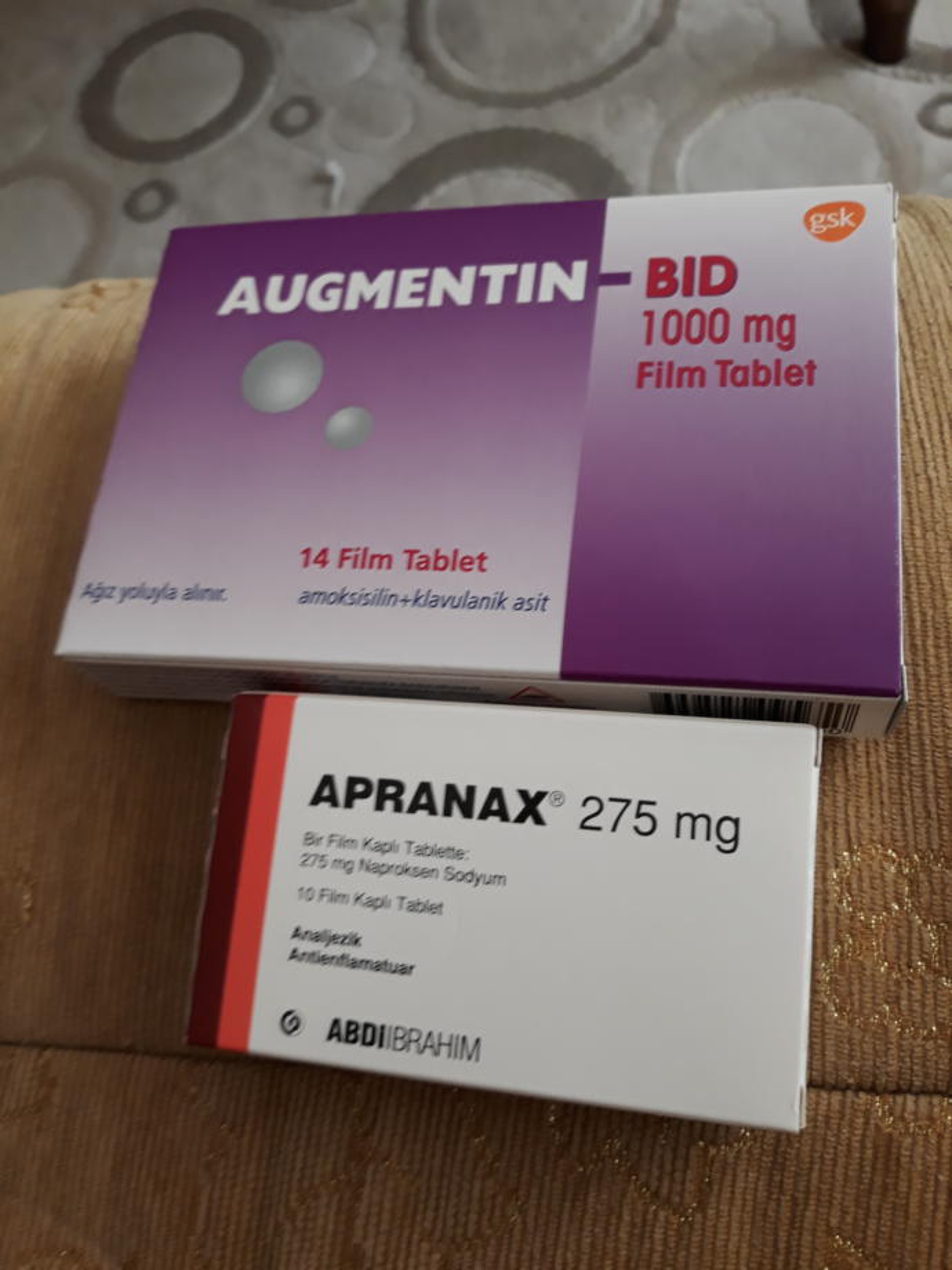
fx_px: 990
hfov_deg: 51.4
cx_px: 476
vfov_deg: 65.3
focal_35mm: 27
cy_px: 635
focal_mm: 3.6
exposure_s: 1/50
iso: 100
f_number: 1.9
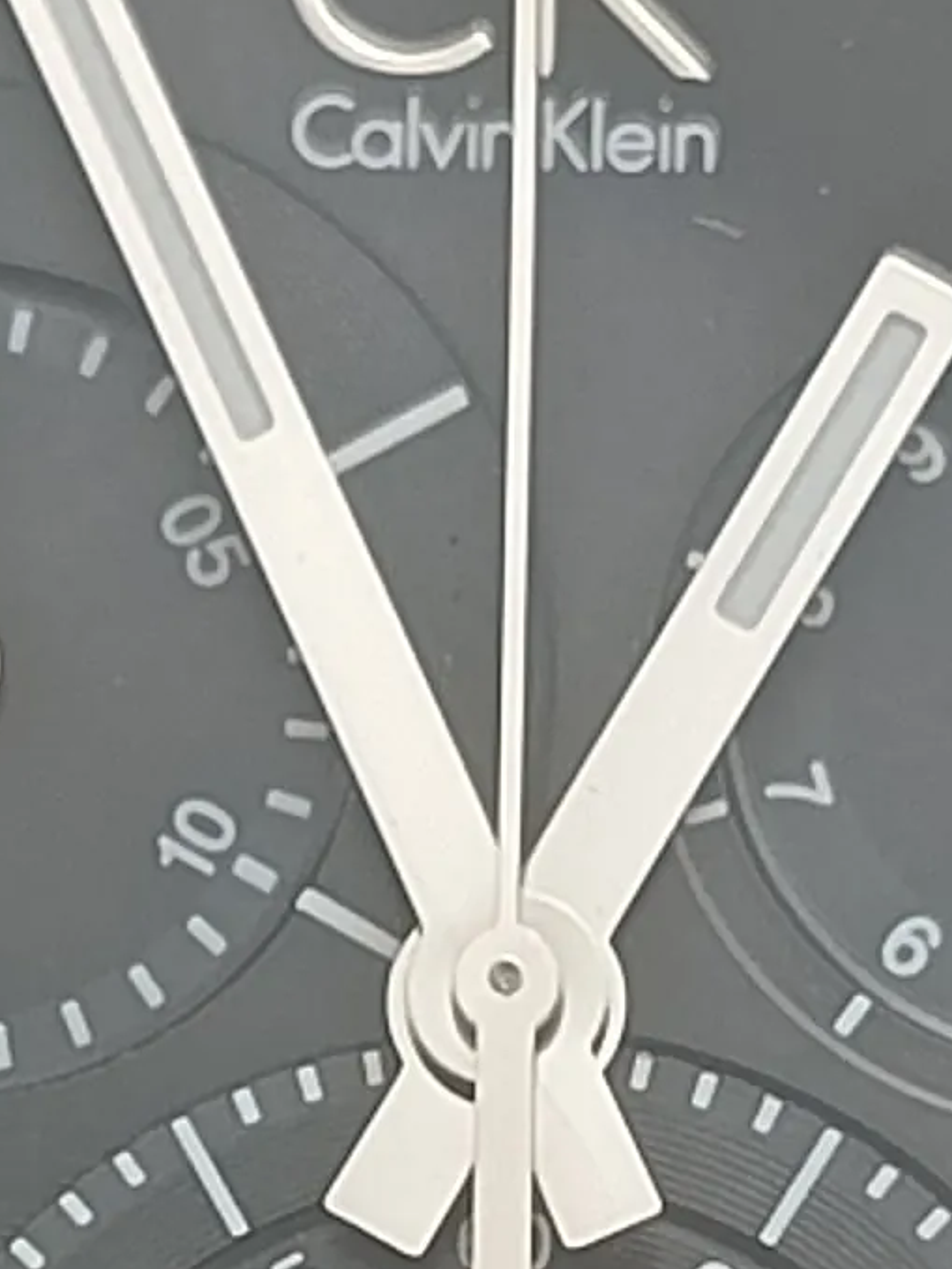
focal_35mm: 283
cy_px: 1617
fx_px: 10371
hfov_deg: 5.3
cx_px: 441
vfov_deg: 6.9
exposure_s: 1/100
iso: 382
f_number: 1.7
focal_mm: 5.24
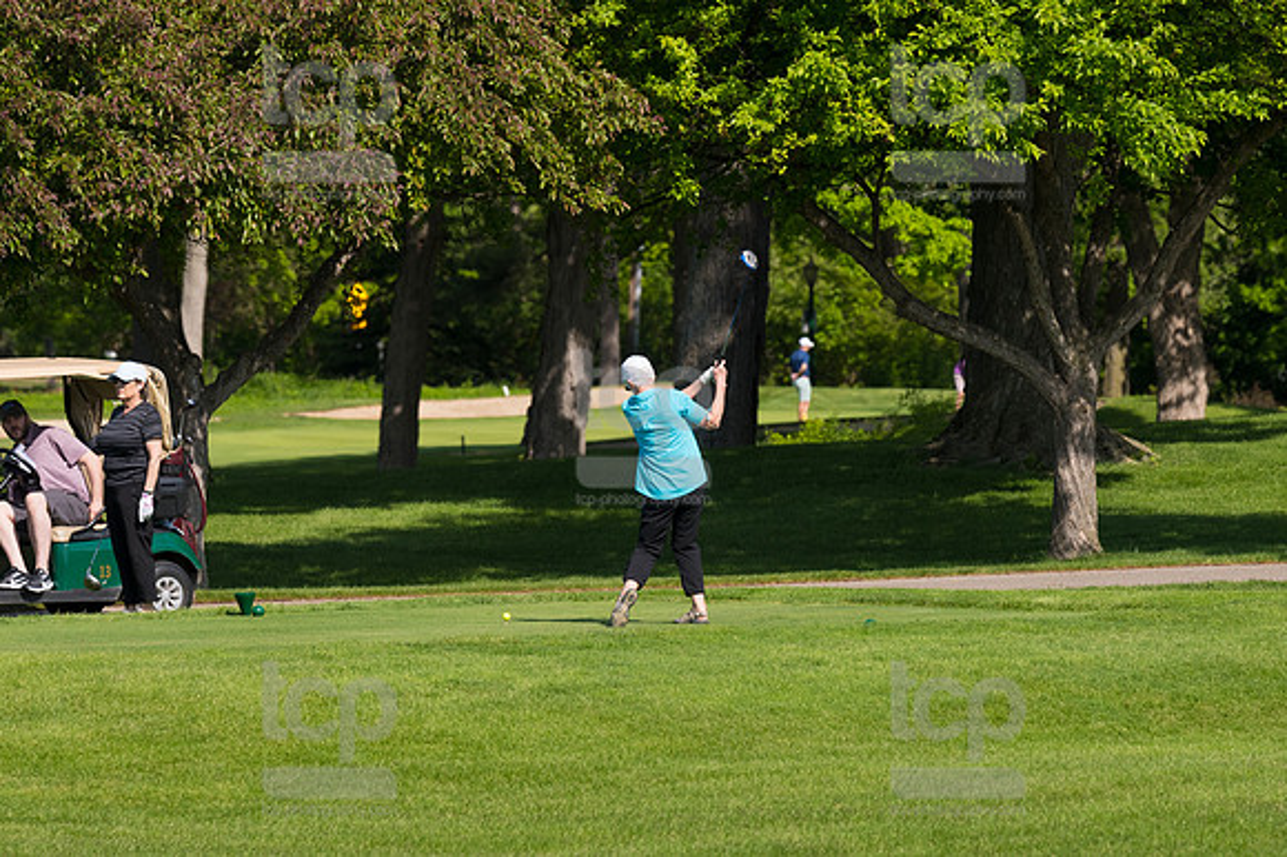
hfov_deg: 6.9
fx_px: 10718
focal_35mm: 300
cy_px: 428
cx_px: 644
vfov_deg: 4.6
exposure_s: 1/1600
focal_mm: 200
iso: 320
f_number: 5.6
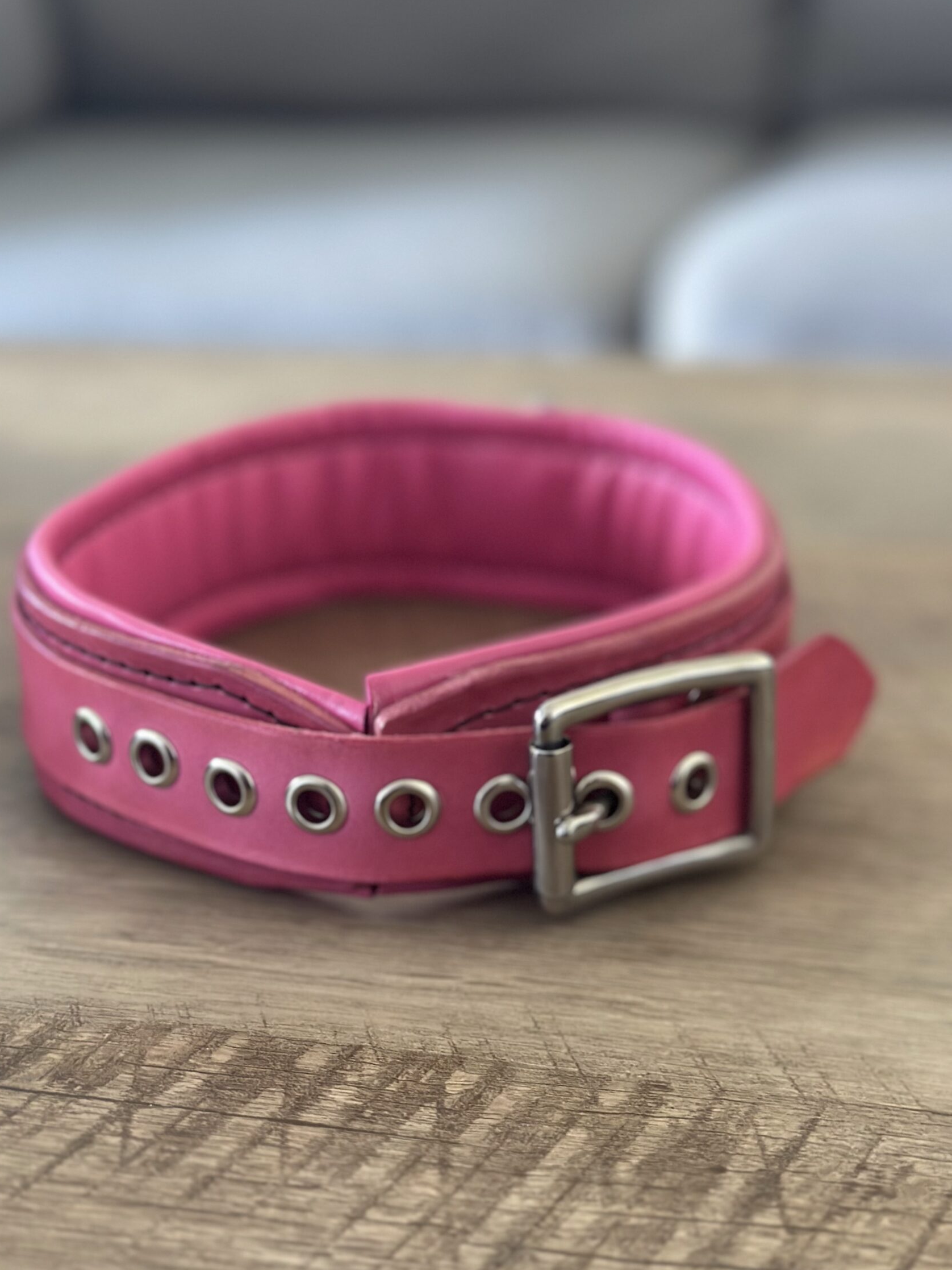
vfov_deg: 34.9
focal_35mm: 55
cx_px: 420
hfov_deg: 26.5
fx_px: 2016
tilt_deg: -22.9
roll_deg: +1.6
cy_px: 665
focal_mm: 6.86
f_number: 1.78
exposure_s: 1/40
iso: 400
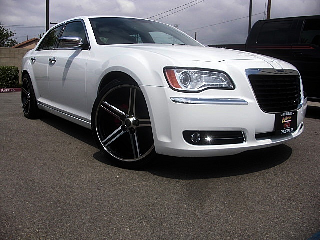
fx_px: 333
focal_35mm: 36
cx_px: 160
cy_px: 120
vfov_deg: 39.7
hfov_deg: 51.4
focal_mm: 6.3
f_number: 7.9
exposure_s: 1/200
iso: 50
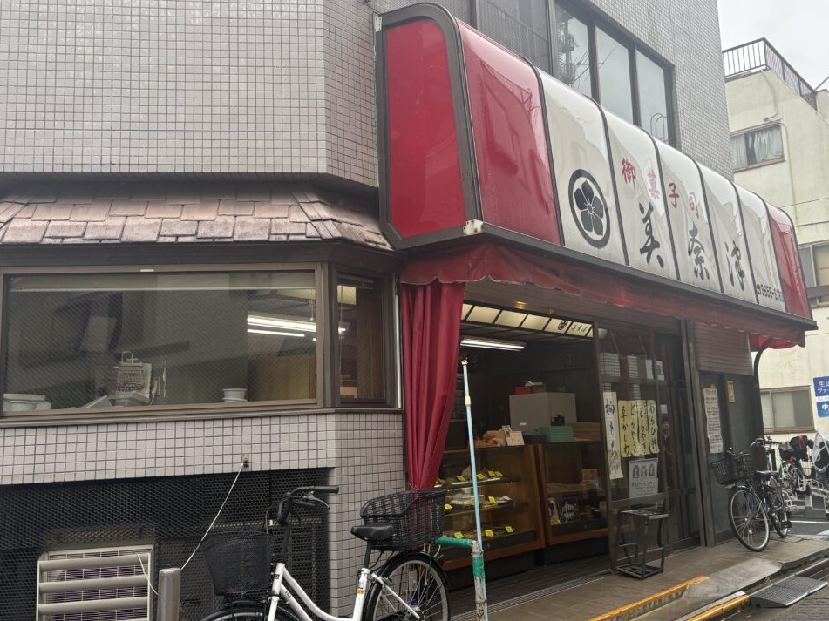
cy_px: 300
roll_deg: +3.4
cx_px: 479
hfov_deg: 52.4
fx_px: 838
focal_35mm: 35
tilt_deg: +10.4
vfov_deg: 40.7
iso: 50
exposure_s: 1/618
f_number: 1.6
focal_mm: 5.96
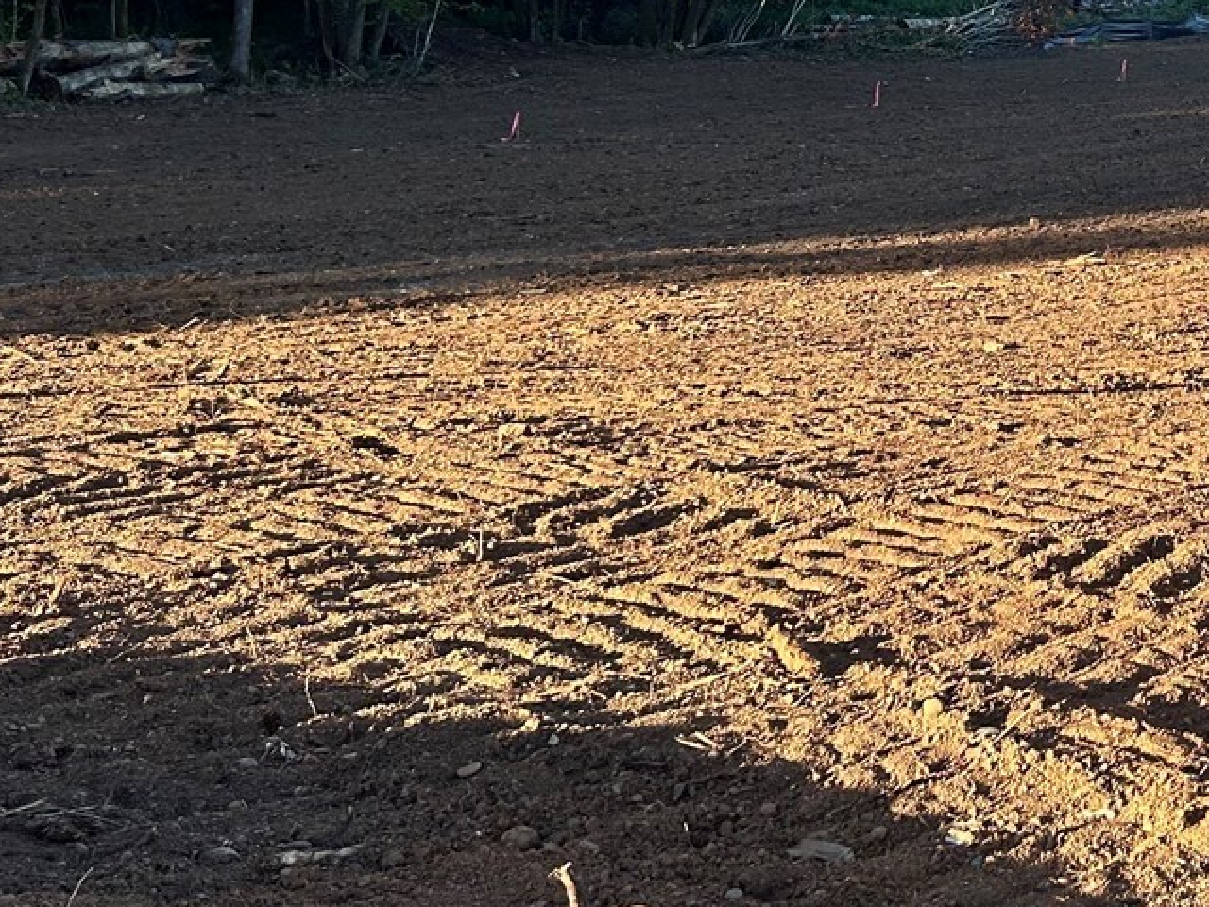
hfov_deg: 27.5
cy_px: -34
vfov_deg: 21.7
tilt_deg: -3.2
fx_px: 2270
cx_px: 1302
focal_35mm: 65
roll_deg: -1.1
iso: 50
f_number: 1.5
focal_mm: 5.7
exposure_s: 1/1808
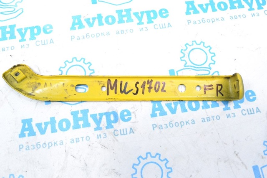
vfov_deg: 36.8
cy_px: 89
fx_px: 267
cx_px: 134
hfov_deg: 53.2
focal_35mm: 36
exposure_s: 1/160
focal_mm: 24
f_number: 9
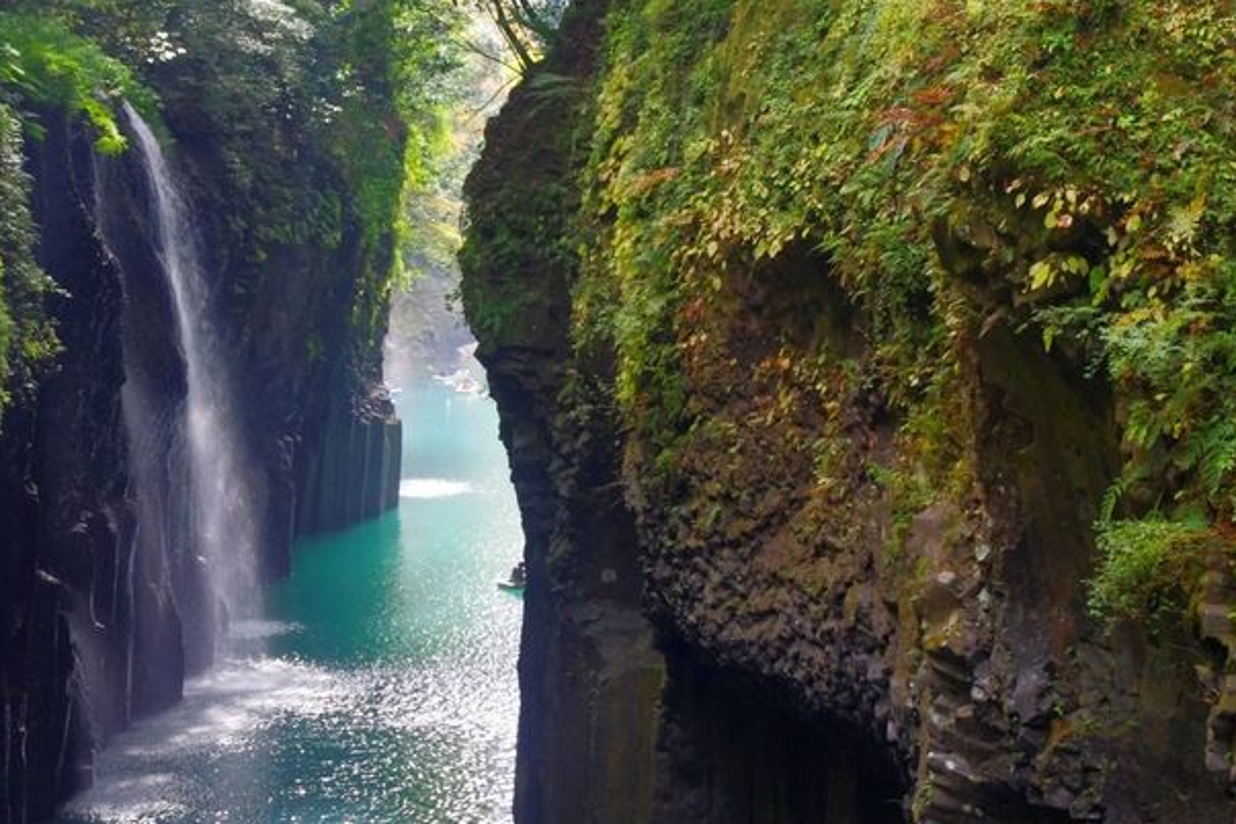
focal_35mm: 77
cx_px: 516
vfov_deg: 17.7
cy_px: 489
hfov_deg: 26.3
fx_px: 2643
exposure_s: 1/60
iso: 400
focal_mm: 37.5
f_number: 9
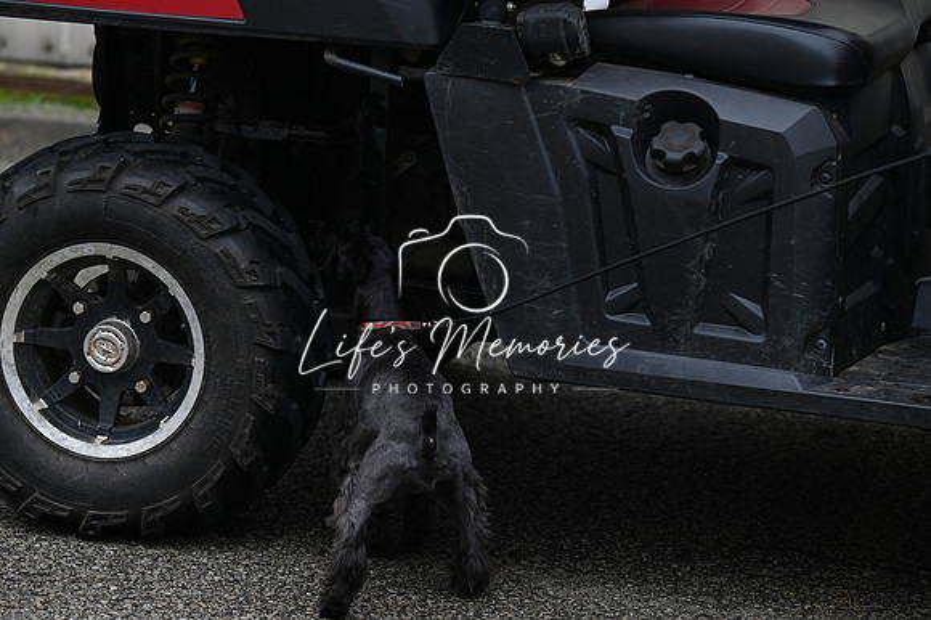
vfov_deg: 11.0
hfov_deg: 16.4
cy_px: 310
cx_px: 466
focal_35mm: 125
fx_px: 3231
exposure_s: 1/1000
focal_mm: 125
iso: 400
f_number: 5
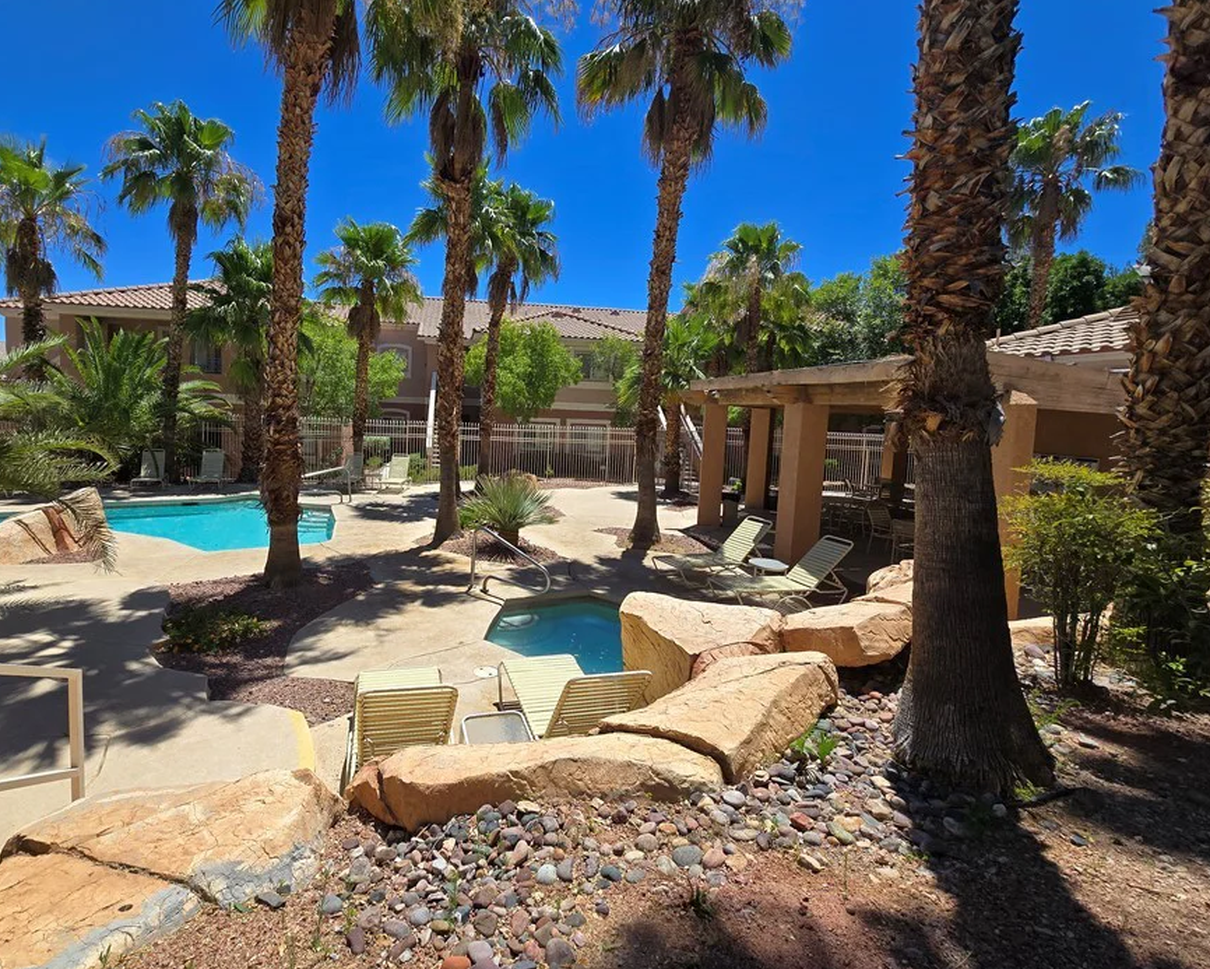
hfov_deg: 96.2
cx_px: 521
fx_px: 537
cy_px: 453
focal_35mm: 15
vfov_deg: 83.9
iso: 50
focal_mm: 2.2
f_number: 2.2
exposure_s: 1/2820
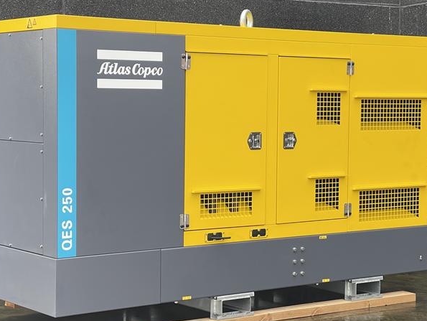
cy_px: 165
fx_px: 1061
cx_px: 197
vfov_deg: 17.2
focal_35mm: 86
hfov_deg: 22.7
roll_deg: +0.6
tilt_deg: -4.1
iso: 20
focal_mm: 7.5
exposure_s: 1/175
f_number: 2.2
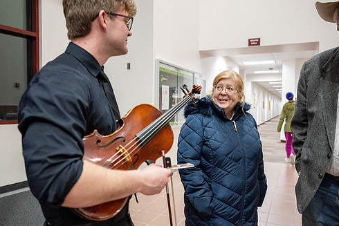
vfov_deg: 45.0
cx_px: 175
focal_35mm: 29
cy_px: 114
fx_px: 273
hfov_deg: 63.6
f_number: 2.8
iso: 4000
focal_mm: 24.5
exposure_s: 1/250
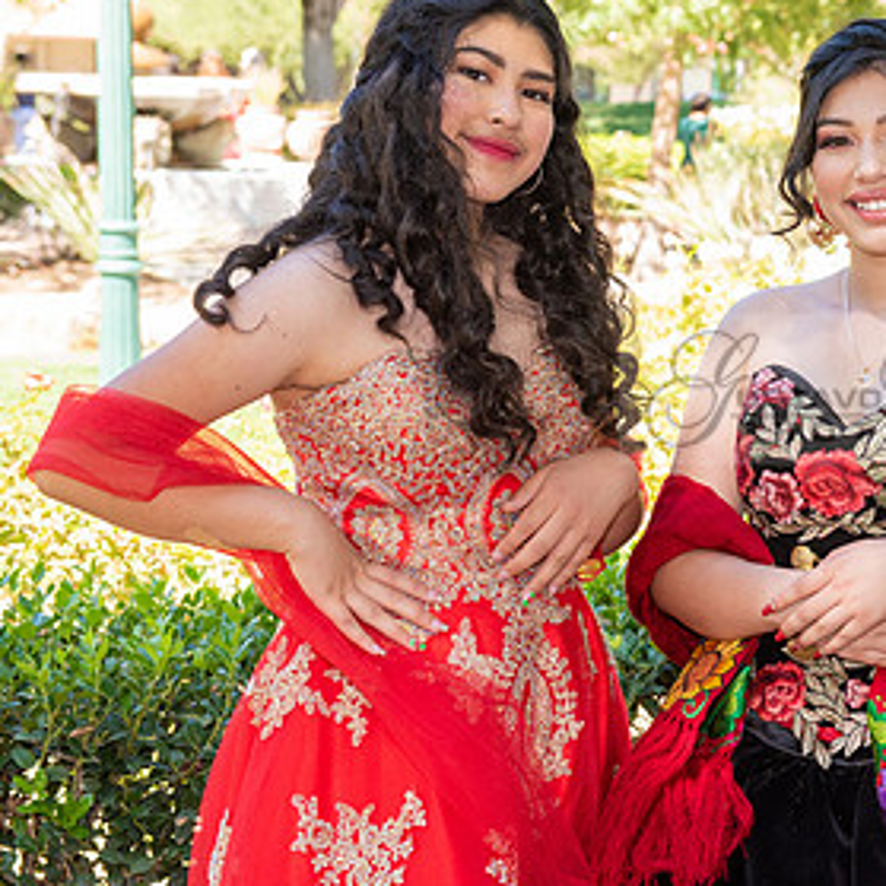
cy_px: 389
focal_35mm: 99
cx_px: 896
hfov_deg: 17.2
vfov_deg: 17.6
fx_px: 2867
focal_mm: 56
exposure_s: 1/200
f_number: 6.3
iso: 500
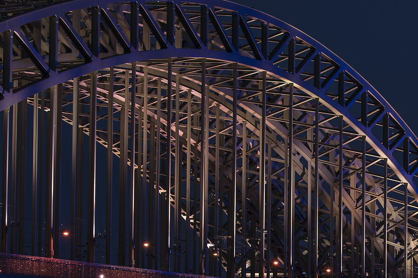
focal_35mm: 186
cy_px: 247
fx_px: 2159
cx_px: 468
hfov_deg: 10.9
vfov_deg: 7.4
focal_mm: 70
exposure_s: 30
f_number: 6.3
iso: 64
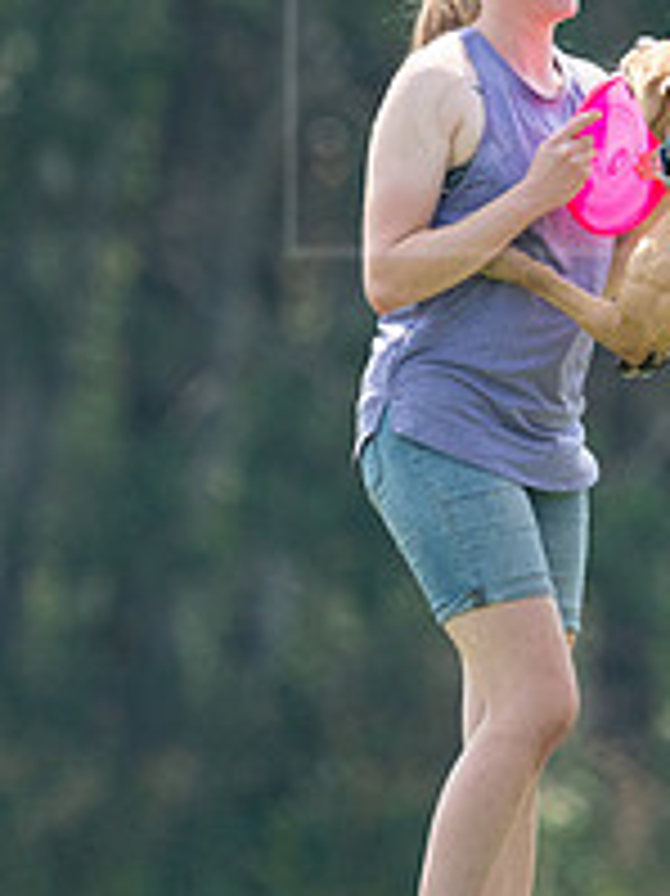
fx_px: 43402
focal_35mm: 1680
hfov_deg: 0.9
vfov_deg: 1.2
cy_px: 187
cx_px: 715
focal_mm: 600
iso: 3200
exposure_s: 1/4000
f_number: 6.3
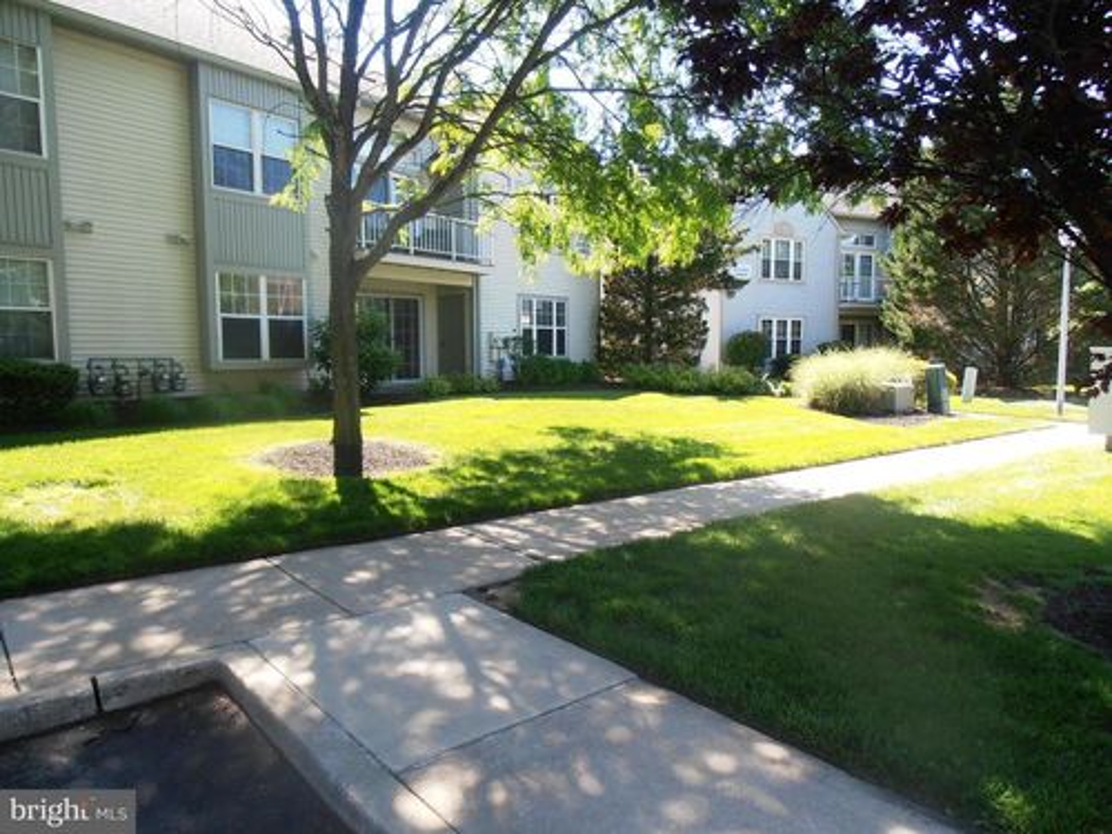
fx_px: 771
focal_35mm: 24
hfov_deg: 71.6
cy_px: 417
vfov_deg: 56.8
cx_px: 556
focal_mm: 4.2
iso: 80
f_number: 3
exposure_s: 1/160
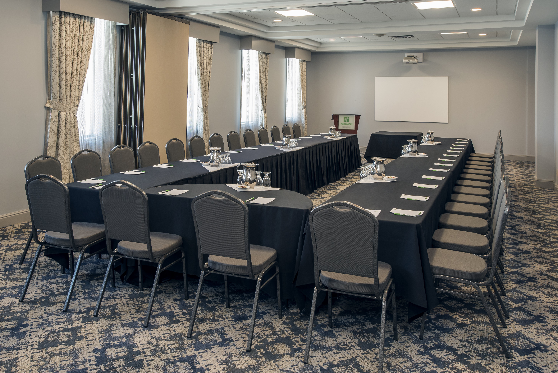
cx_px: 279
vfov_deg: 43.6
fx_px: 465
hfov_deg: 61.9
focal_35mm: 30
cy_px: 186
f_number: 13
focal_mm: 30
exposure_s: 1/5
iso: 400
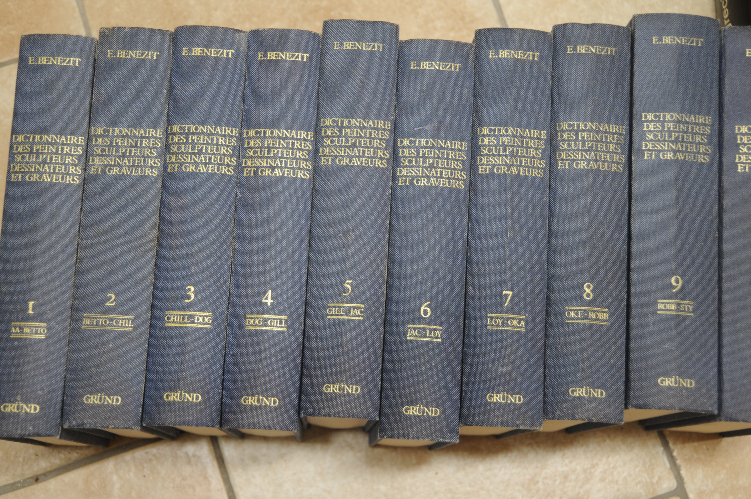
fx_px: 1188
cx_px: 401
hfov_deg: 35.1
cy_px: 238
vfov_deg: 23.7
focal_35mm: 57
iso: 200
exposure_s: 1/15
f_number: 2.8
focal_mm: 32
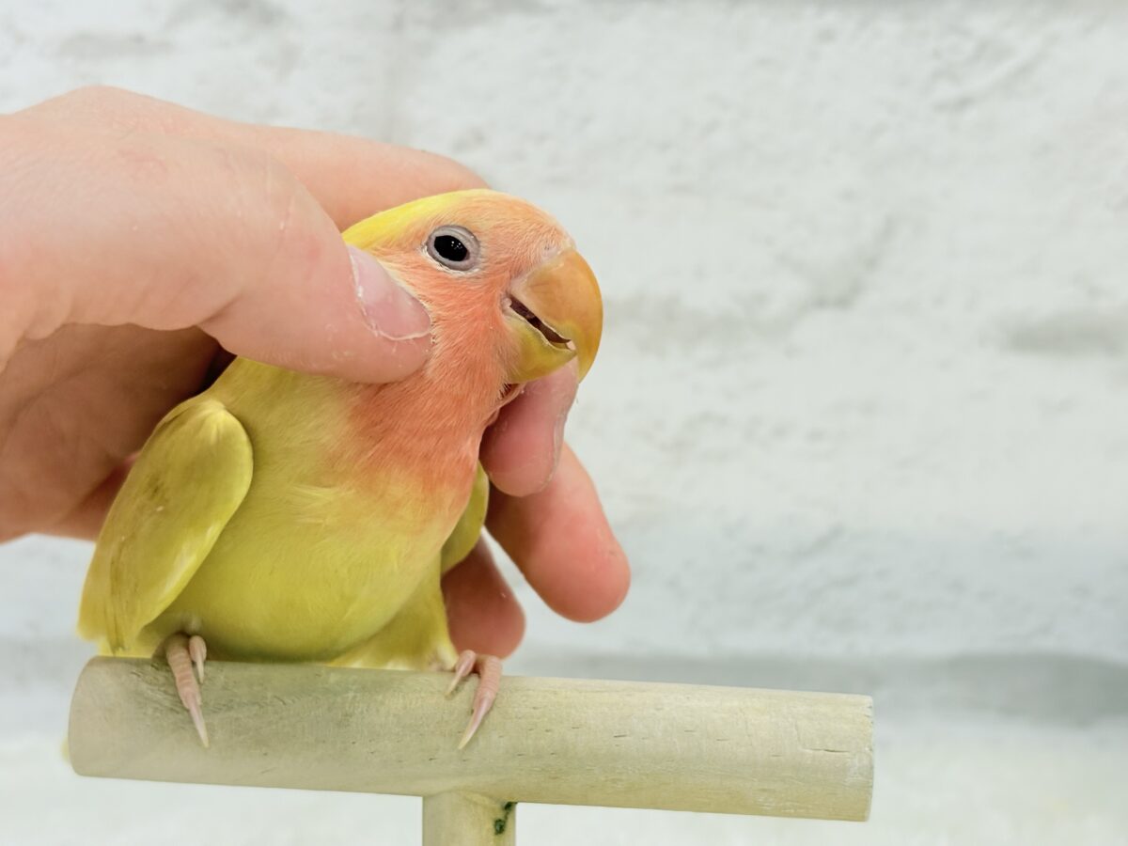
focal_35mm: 52
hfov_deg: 36.8
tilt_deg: -9.9
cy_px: 423
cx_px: 564
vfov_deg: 28.0
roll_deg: -1.8
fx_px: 1694
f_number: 1.6
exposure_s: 1/100
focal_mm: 5.96
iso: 80
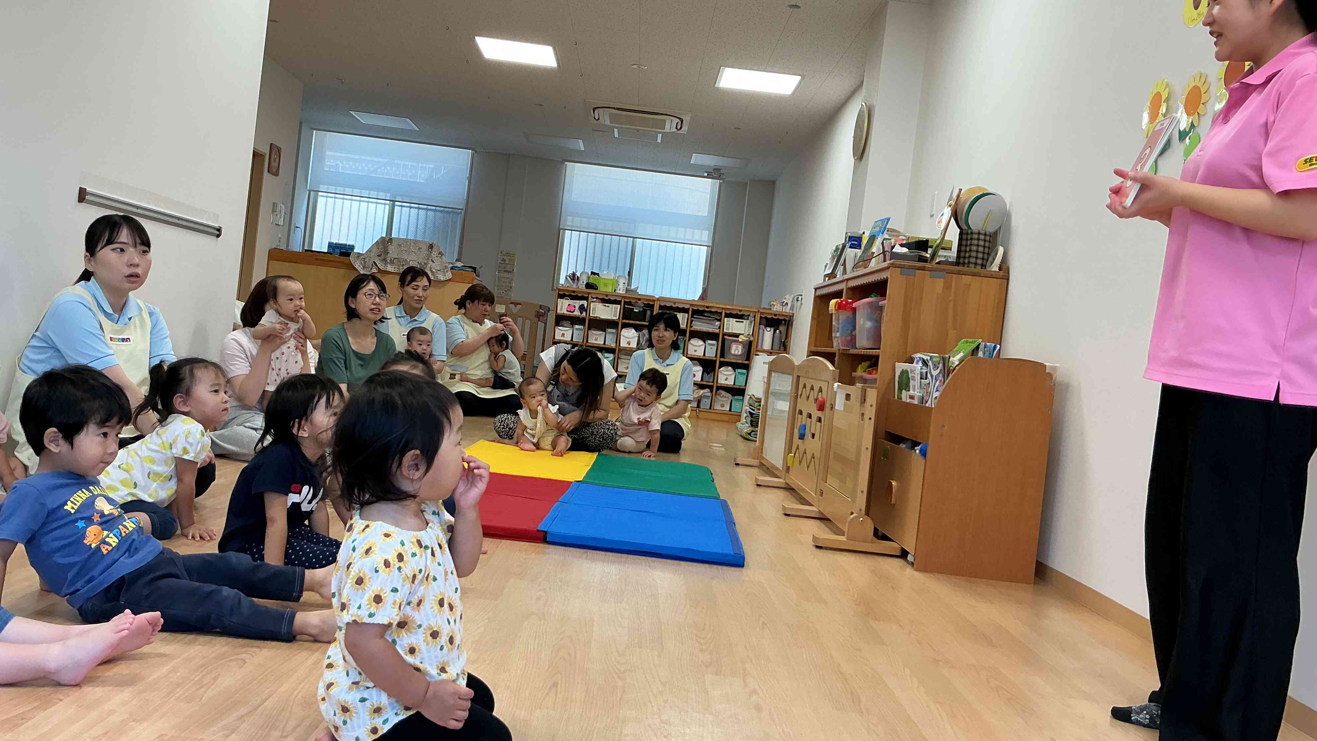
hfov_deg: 61.0
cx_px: 652
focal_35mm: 32
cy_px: 347
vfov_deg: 36.7
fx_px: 1117
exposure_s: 1/120
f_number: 1.8
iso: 40
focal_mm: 3
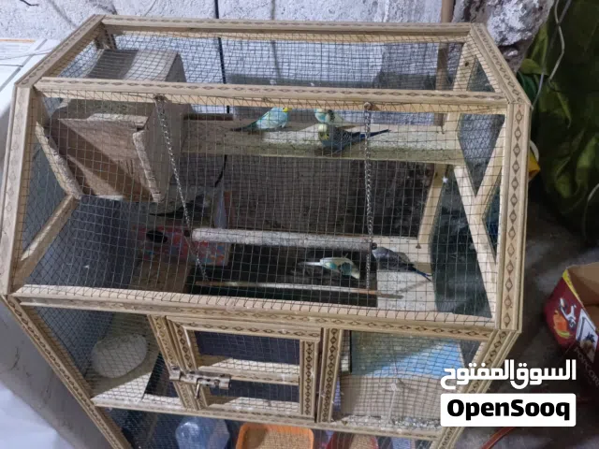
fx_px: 415
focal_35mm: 24
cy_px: 224
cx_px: 300
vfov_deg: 56.8
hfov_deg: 71.6
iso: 985
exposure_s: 1/25
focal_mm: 5.25
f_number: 1.7
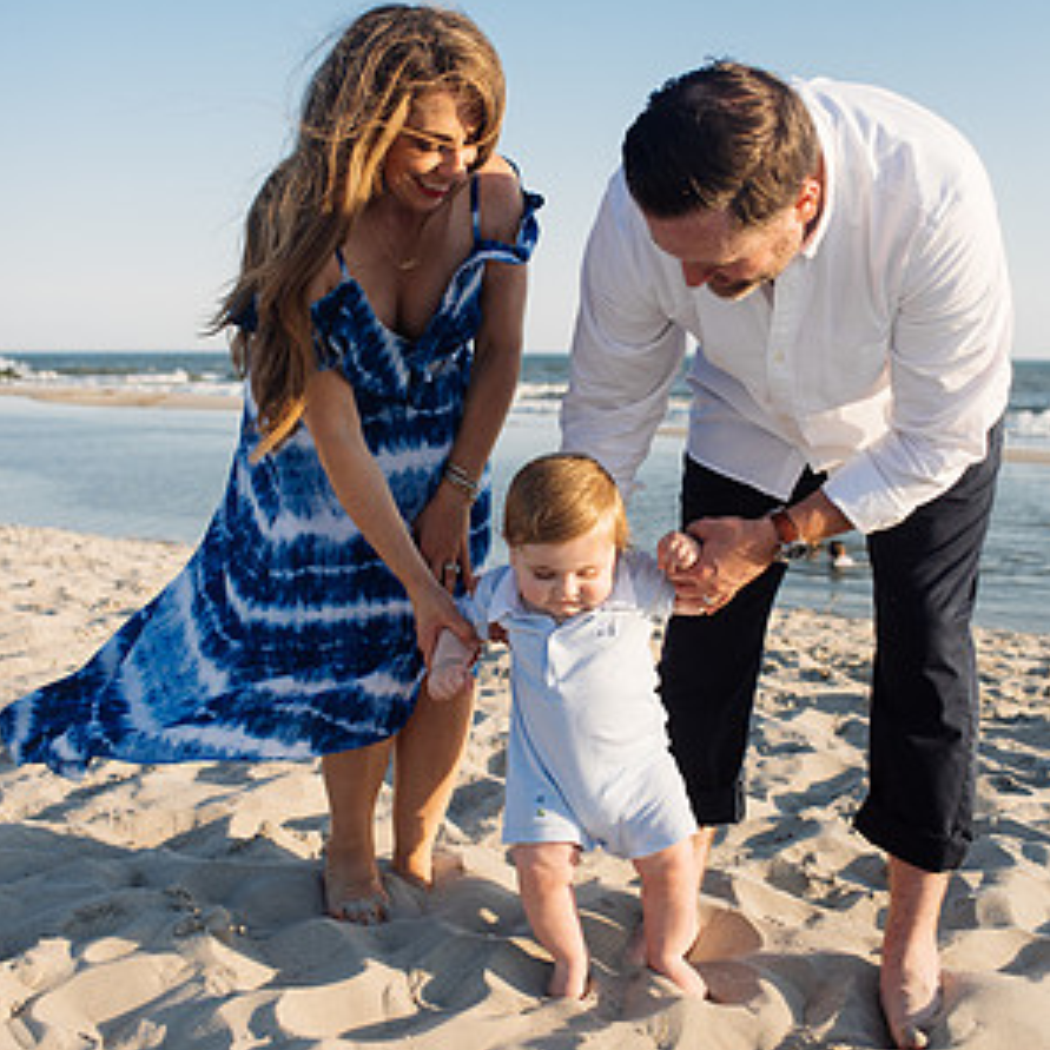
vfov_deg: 37.4
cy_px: 431
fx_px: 1544
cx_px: 527
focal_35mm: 45
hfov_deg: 37.6
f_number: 4
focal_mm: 35
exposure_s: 1/2000
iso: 160
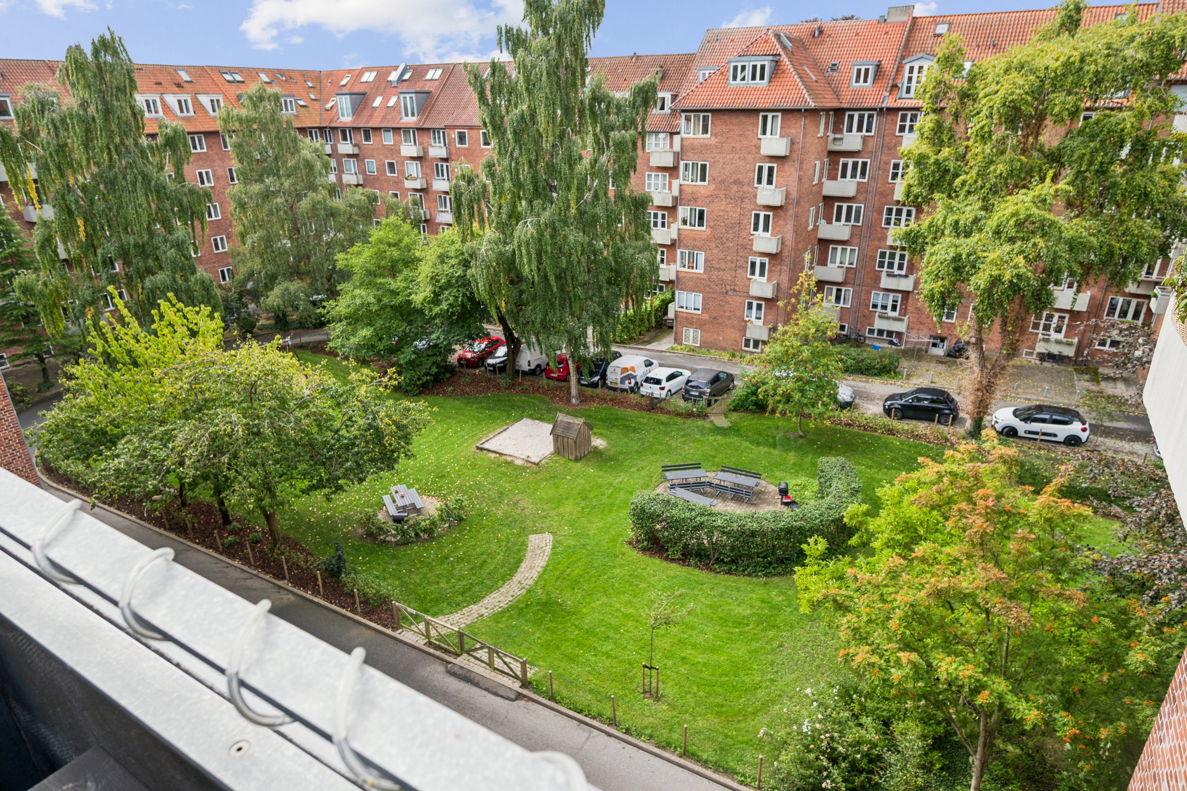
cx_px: 594
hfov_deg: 84.0
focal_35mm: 20
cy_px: 396
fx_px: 659
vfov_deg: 61.9
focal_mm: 20
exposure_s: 1/125
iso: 100
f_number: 6.3
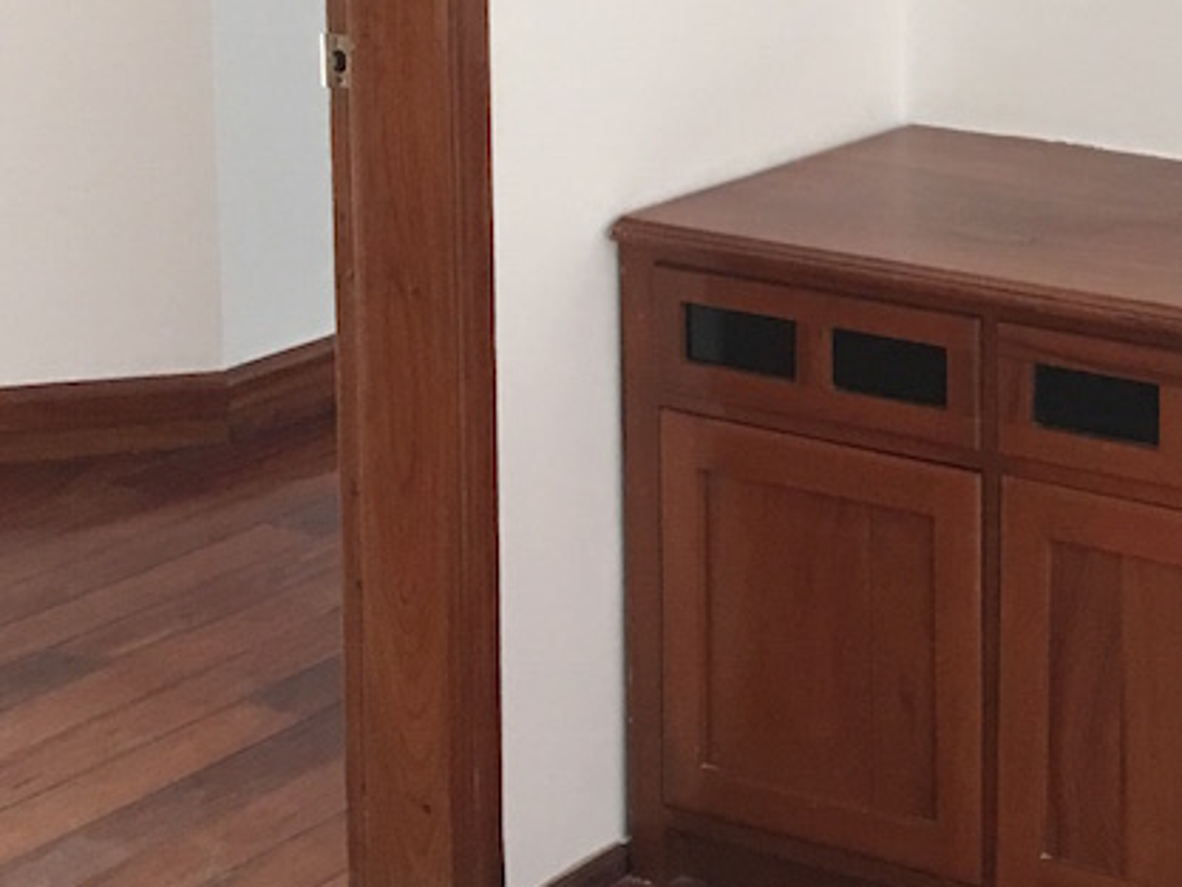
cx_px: 1225
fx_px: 3040
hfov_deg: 21.1
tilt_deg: -8.8
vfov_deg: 16.2
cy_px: -48
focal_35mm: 89
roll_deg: -0.1
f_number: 2.2
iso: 80
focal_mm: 4.15
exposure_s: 1/15
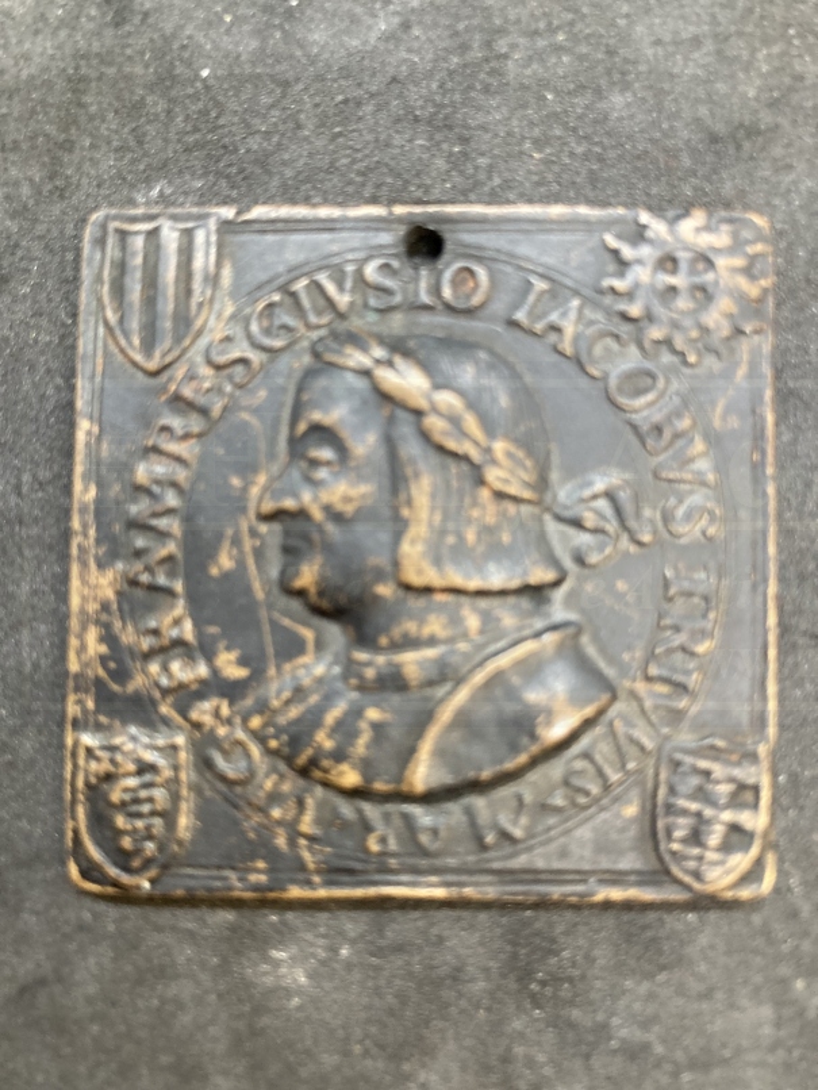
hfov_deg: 49.8
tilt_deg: -85.2
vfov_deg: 63.4
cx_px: 409
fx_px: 882
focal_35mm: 28
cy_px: 545
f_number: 1.8
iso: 200
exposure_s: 1/50
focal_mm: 3.99
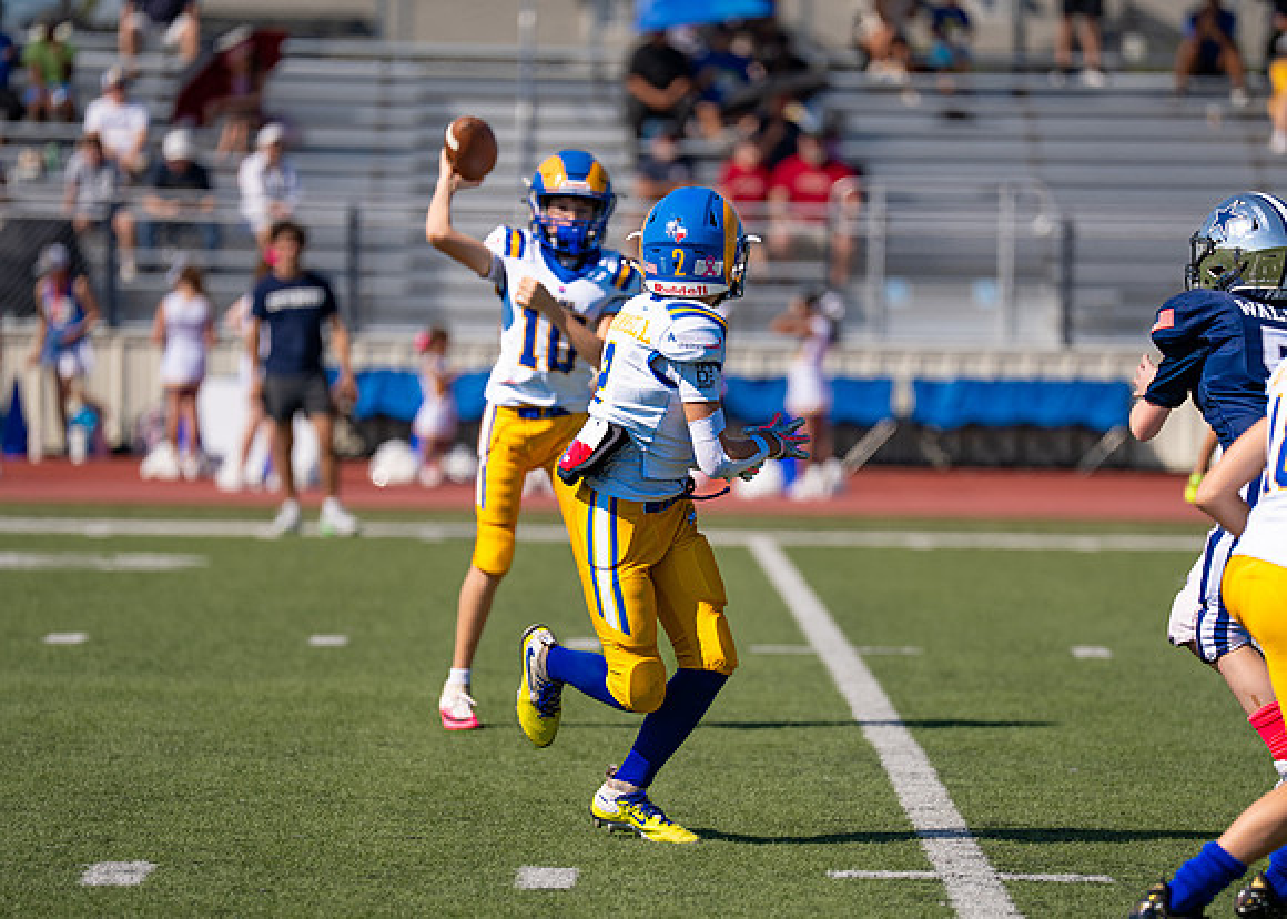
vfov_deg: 5.8
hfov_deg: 8.1
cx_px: 702
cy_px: 523
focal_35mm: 248
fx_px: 9054
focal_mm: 200
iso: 100
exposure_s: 1/2500
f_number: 2.8
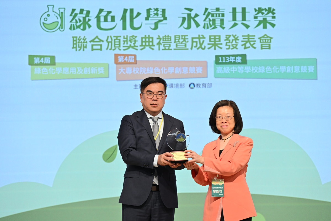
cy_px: 110
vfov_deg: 10.2
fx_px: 1241
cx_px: 166
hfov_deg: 15.2
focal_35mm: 135
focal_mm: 135
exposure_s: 1/200
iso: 500
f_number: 4
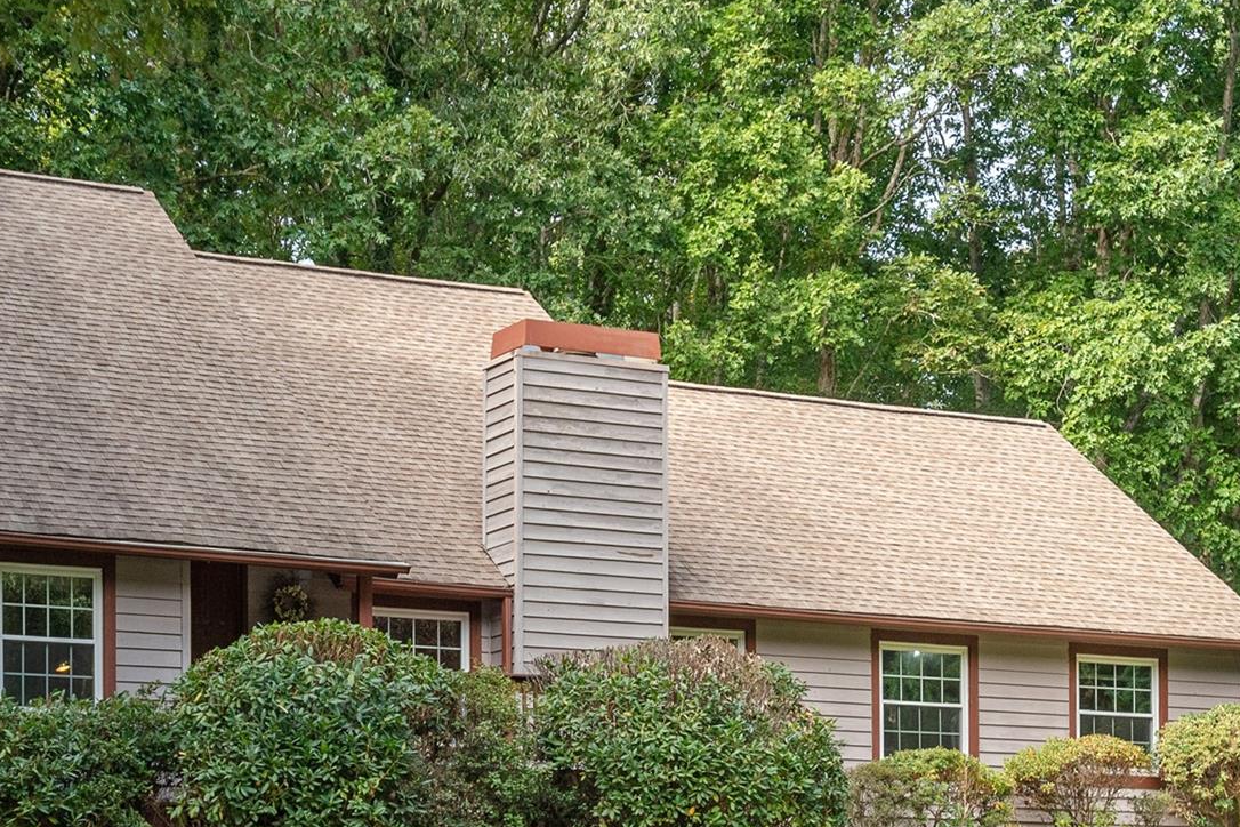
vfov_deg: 20.5
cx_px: 384
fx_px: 2273
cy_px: 556
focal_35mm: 66
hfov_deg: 30.2
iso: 320
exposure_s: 1/400
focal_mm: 35
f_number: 7.1
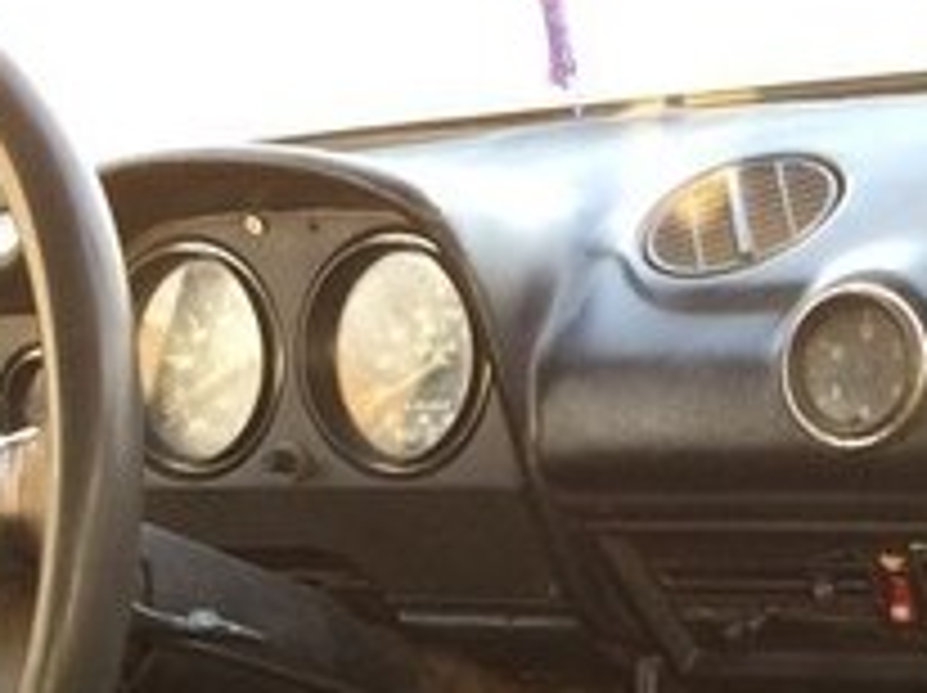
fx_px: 2488
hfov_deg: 20.4
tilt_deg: -22.6
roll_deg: +6.1
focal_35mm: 93
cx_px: 954
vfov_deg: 15.1
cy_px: 907
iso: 50
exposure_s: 1/33
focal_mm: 4.15
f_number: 2.2
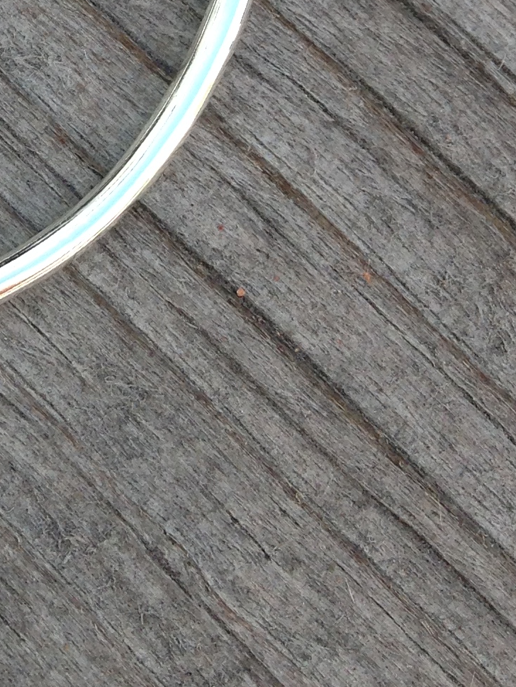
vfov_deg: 16.7
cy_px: -212
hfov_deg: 12.8
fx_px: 2205
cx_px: -189
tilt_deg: -72.5
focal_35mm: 111
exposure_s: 1/247
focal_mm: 4.12
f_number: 2.4
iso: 50
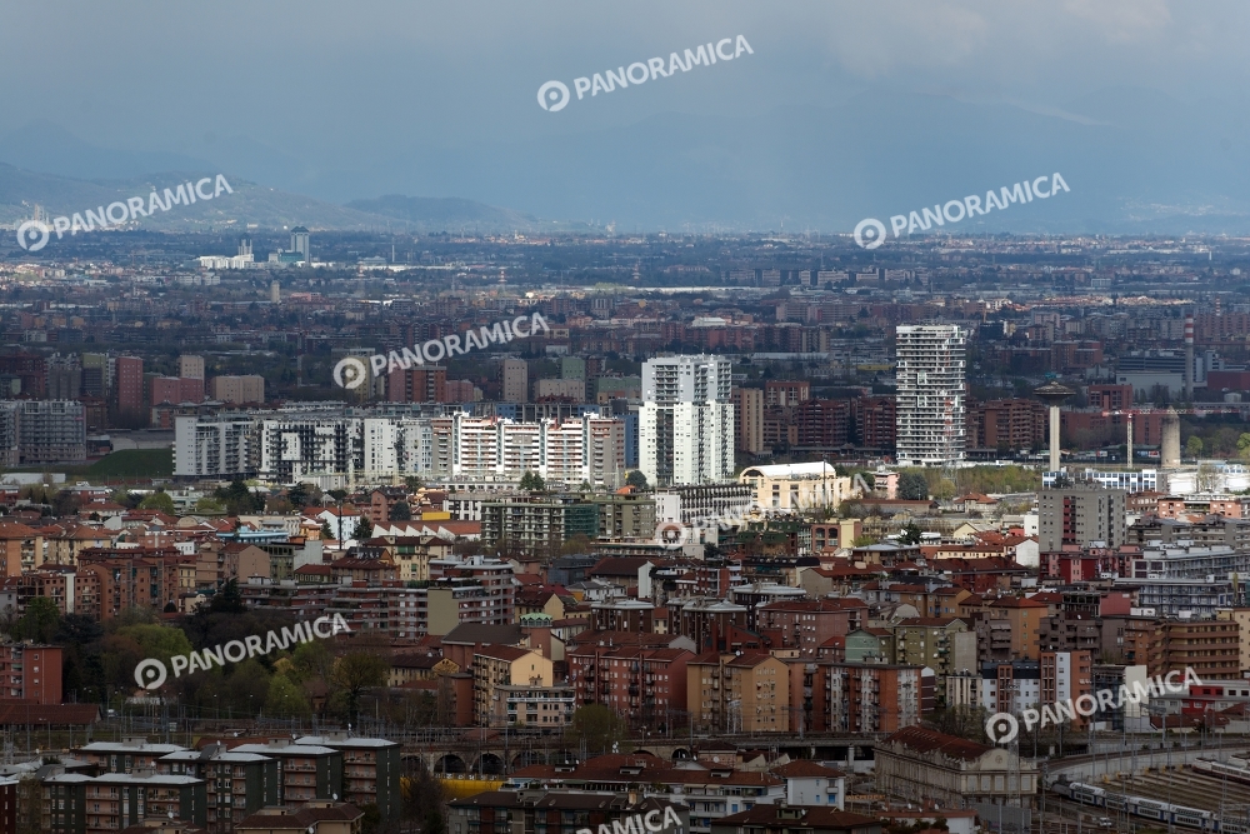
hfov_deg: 8.6
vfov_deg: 5.7
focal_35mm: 240
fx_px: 8334
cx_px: 625
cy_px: 417
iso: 200
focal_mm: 240
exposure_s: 1/640
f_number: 8
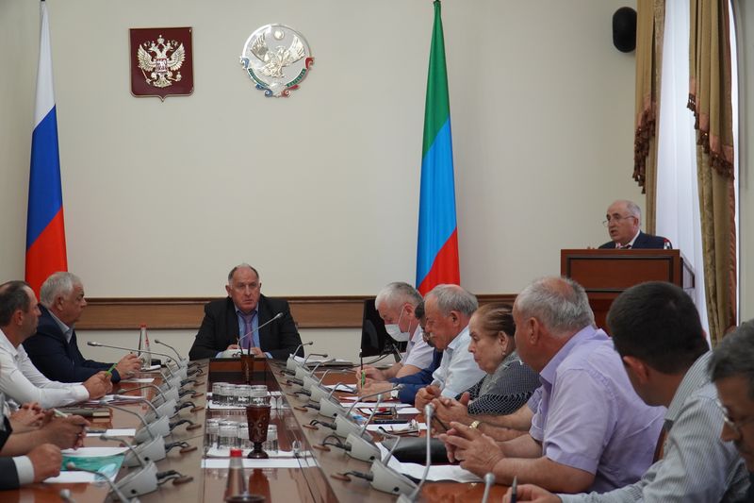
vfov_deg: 20.2
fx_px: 1413
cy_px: 252
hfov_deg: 29.9
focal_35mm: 68
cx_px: 377
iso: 1250
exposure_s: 1/160
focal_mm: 45
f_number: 4
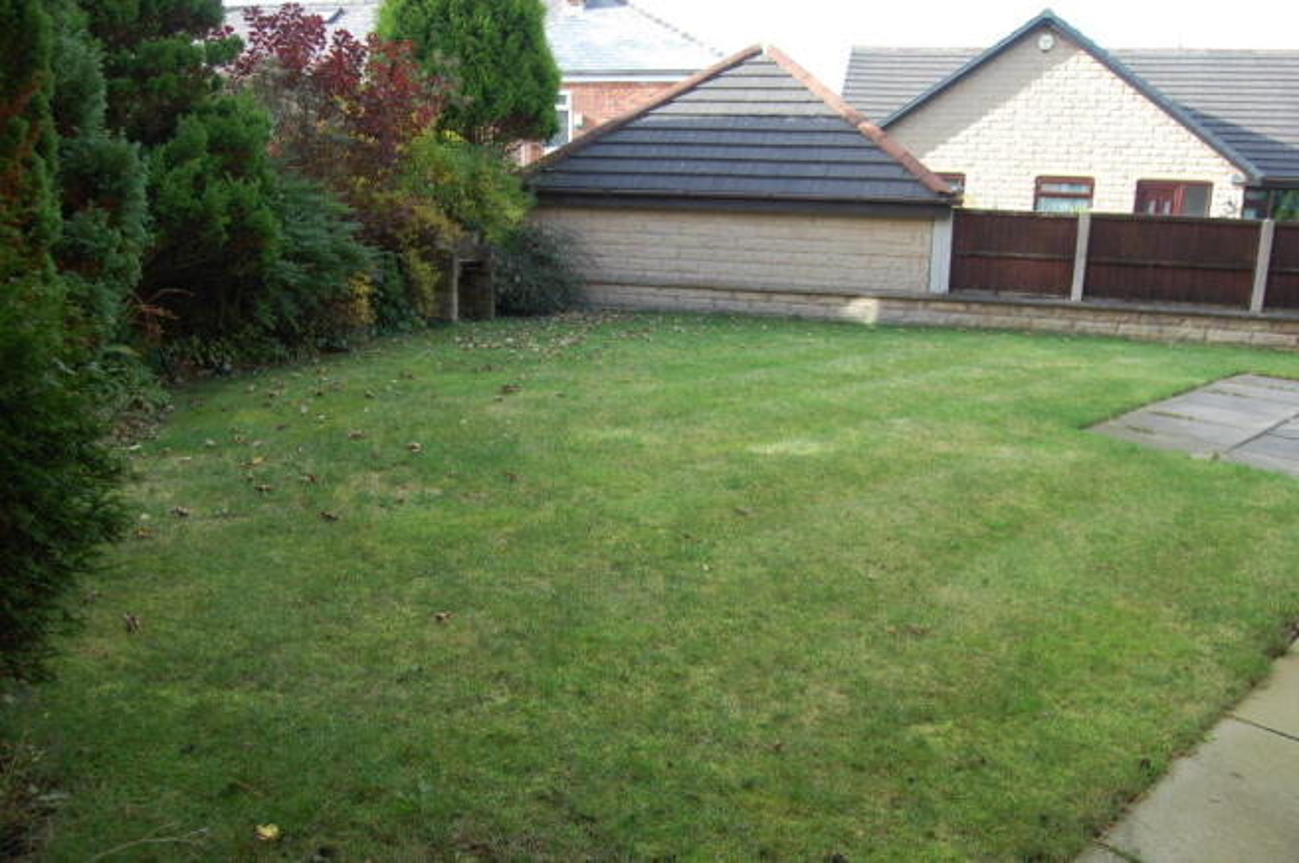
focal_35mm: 27
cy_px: 432
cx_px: 650
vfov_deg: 47.8
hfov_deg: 67.4
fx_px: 973
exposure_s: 1/125
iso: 200
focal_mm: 18
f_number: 5.6
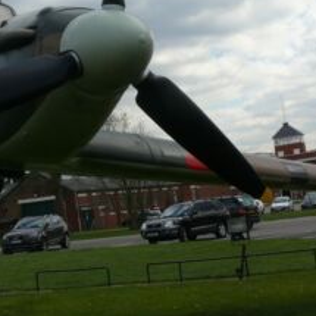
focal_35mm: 72
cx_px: 12
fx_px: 744
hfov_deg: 23.2
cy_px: 68
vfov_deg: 23.7
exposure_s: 1/500
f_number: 6.3
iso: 100
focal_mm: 7.4
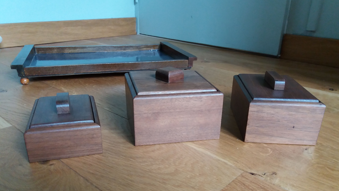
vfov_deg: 37.4
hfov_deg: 62.6
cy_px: 126
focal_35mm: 31
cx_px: 171
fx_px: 279
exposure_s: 1/17
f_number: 1.9
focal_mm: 3.7
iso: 200
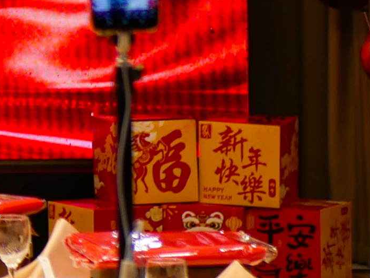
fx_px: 3518
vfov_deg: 4.4
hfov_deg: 5.8
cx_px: -578
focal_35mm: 329
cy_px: -429
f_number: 2
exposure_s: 1/160
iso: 200
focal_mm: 25
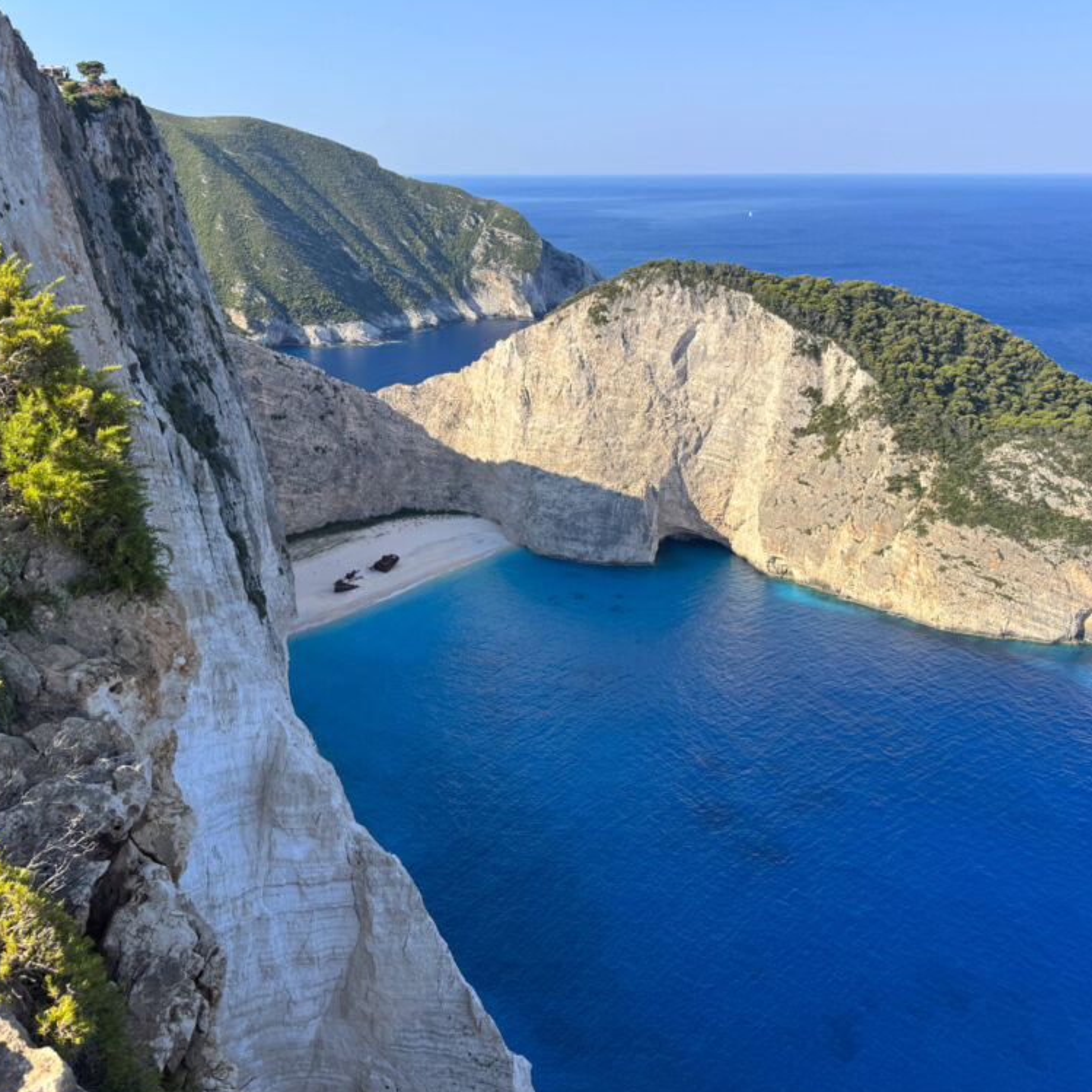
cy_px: 548
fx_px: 1035
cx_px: 566
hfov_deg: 55.6
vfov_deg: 55.6
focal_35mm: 29
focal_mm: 6.8
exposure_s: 1/2506
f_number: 1.8
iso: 80
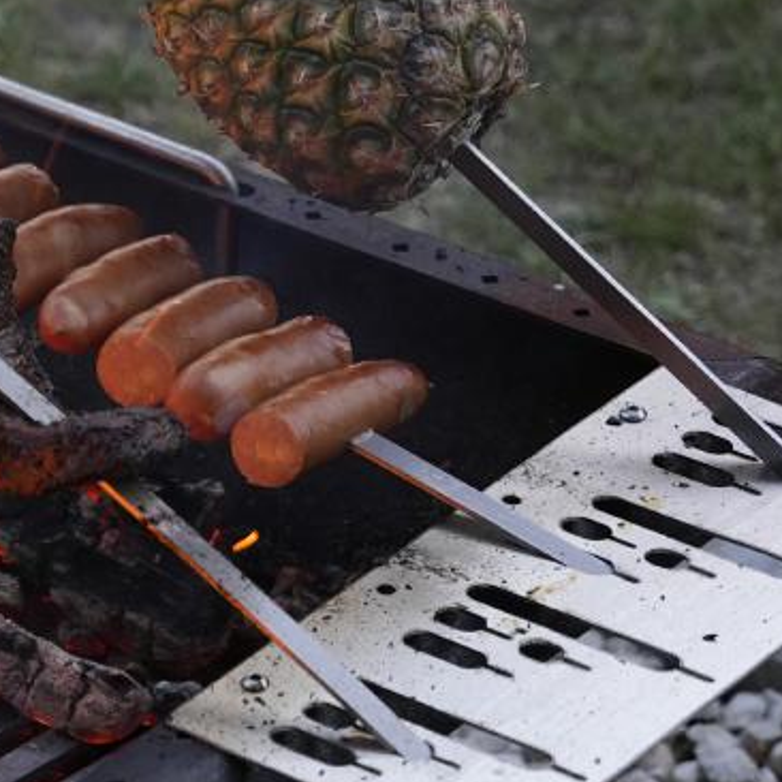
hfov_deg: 7.1
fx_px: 6111
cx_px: -664
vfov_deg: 7.3
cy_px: 560
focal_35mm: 239
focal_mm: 53.7
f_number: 2.8
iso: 500
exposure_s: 1/100
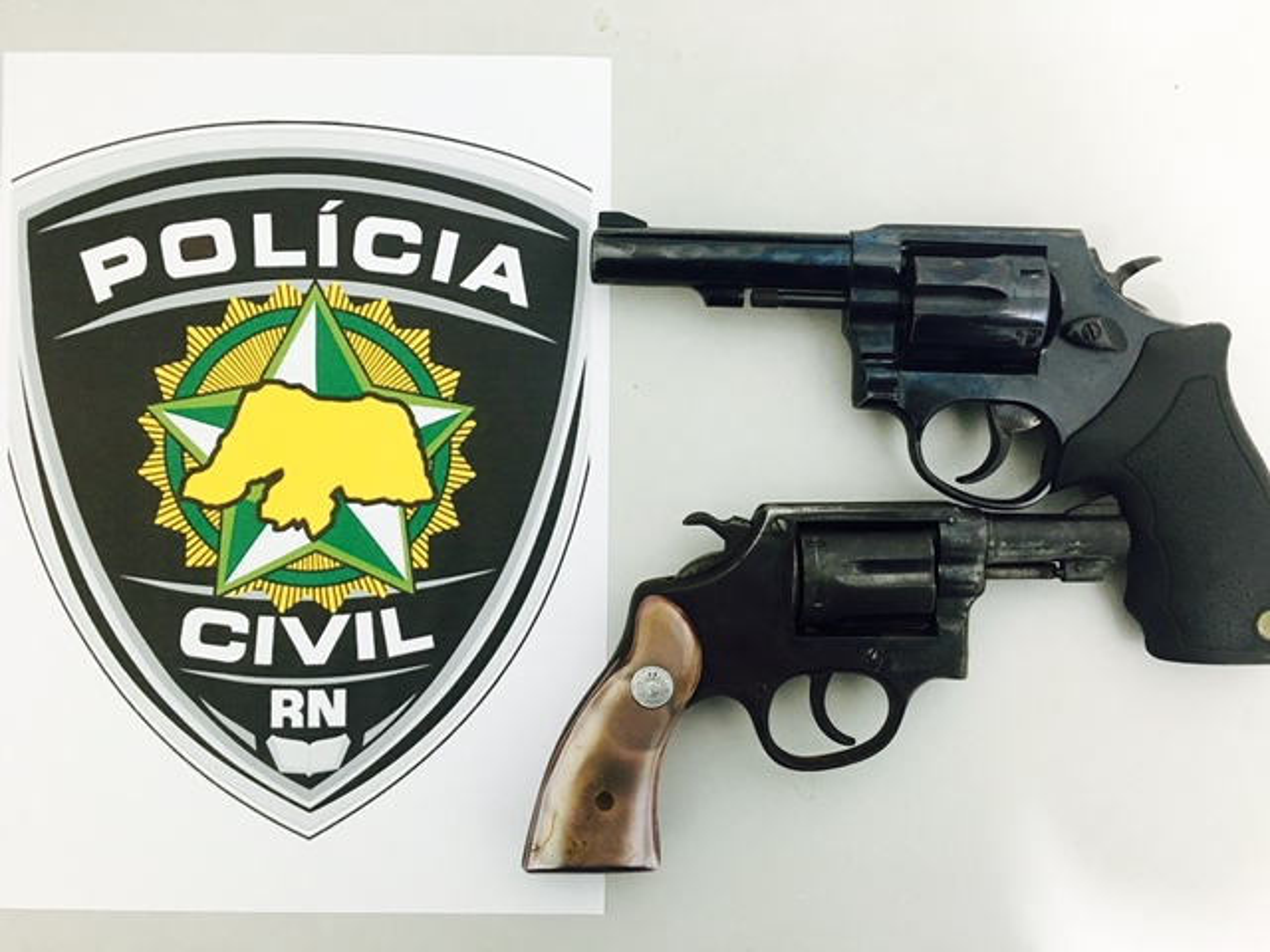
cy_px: 476
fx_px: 1064
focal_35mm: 29
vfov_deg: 48.2
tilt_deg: -89.3
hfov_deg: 61.7
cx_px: 635
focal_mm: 4.15
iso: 100
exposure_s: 1/30
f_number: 2.2
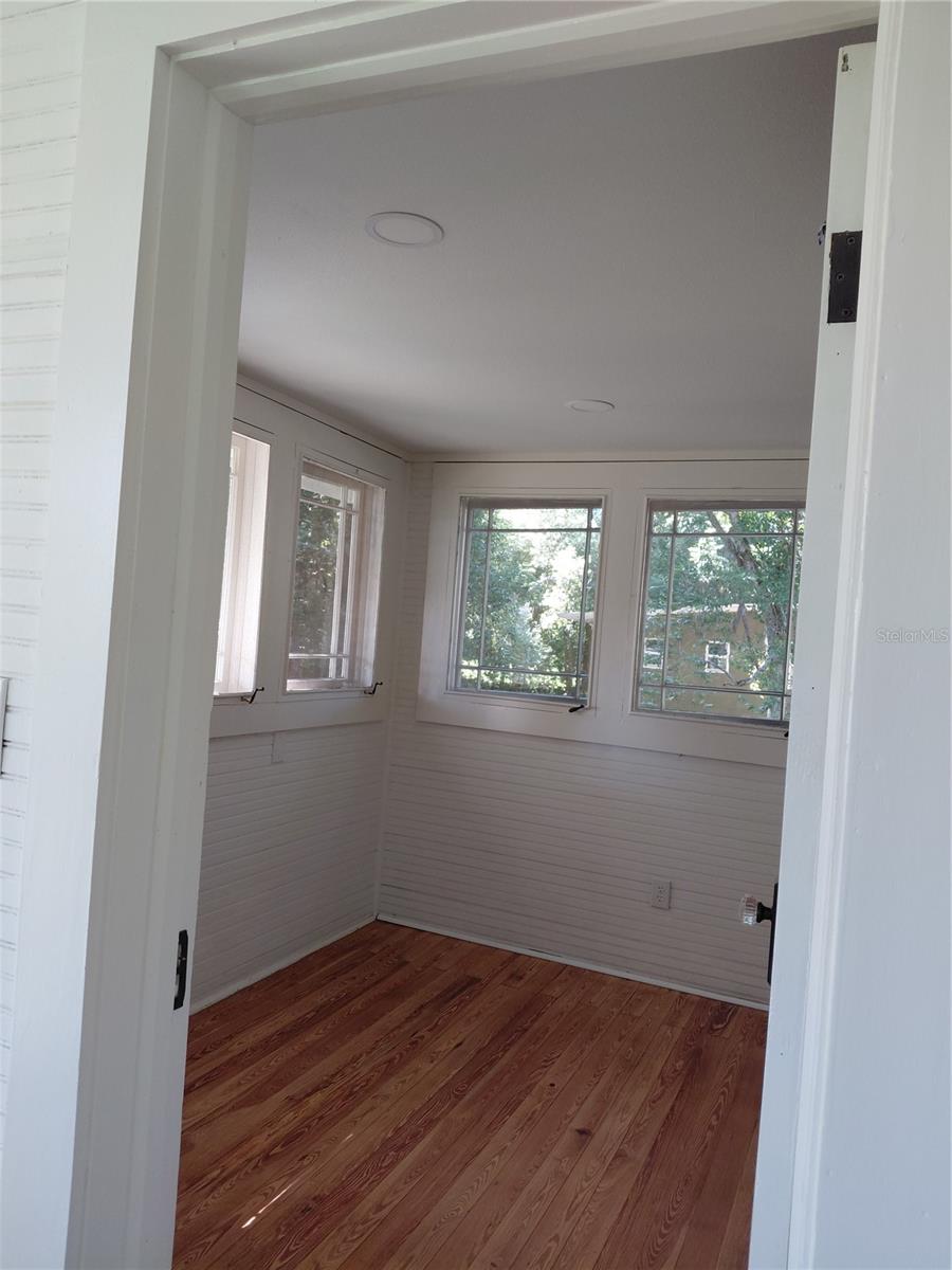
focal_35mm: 25
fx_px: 917
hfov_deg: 54.9
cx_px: 476
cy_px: 635
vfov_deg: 69.4
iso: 200
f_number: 1.8
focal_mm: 4.69
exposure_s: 1/100
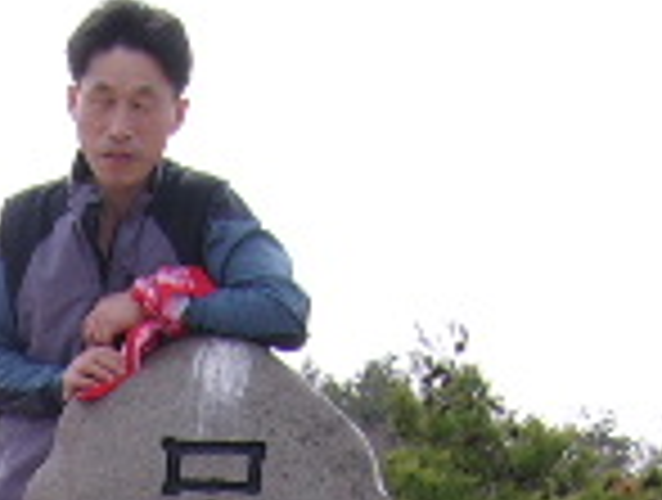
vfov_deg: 9.1
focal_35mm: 152
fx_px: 2914
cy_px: 1050
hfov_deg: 12.9
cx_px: 63
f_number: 5.8
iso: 50
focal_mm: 5.95
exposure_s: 1/229
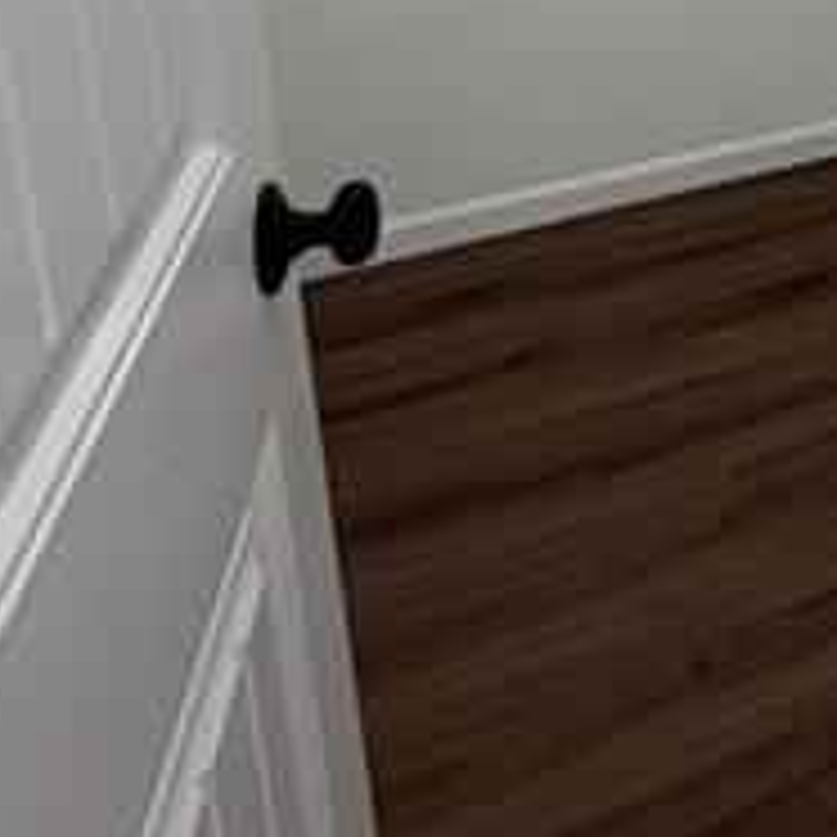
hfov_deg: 25.2
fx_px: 1395
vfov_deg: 27.4
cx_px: 1260
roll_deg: -0.6
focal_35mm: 51
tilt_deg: -11.8
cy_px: -274
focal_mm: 2.22
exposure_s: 1/120
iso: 125
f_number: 2.2
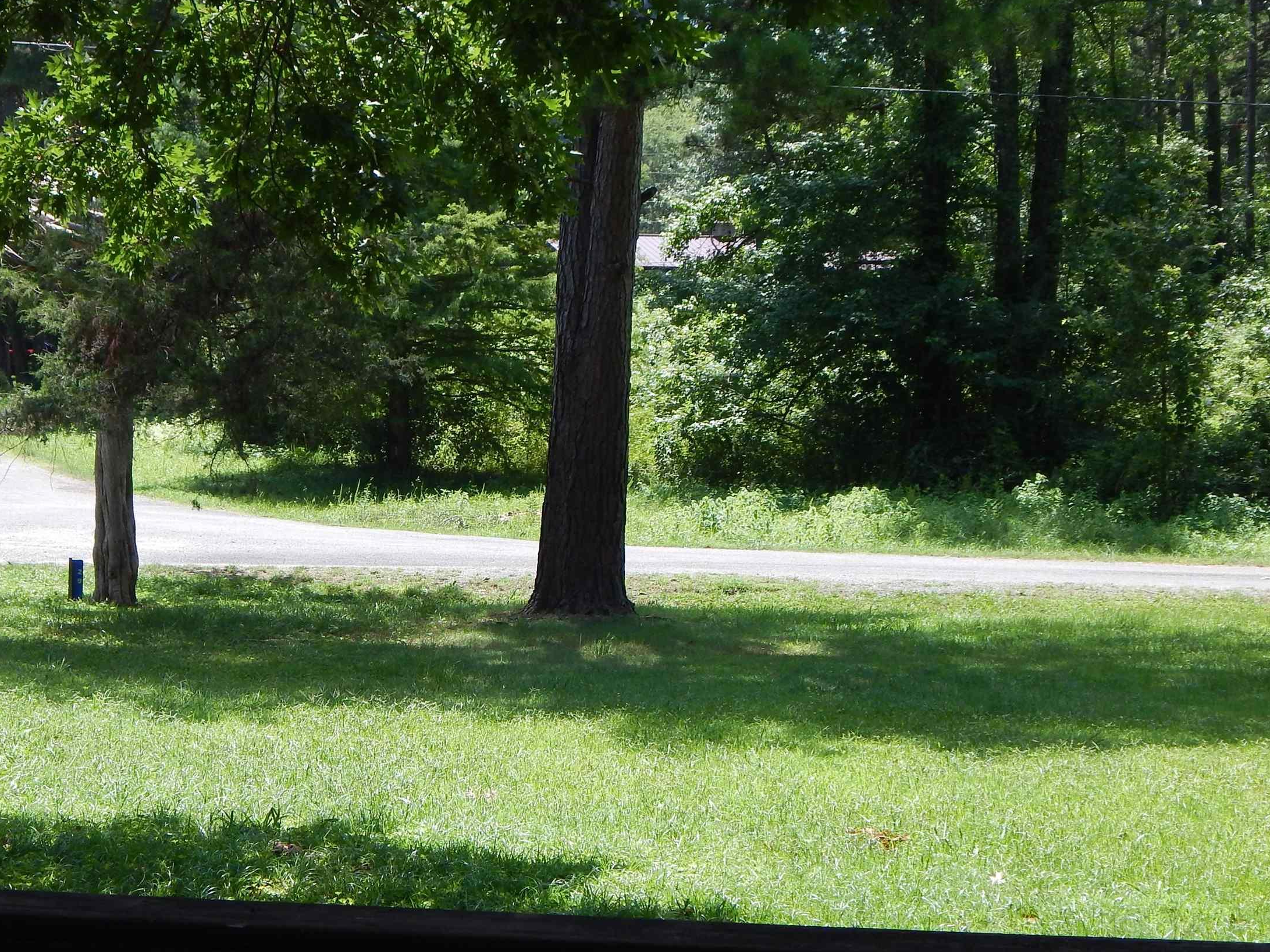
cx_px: 482
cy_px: 506
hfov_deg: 25.6
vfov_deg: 19.4
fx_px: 2788
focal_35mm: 76
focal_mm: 9.7
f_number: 3.8
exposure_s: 1/400
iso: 125
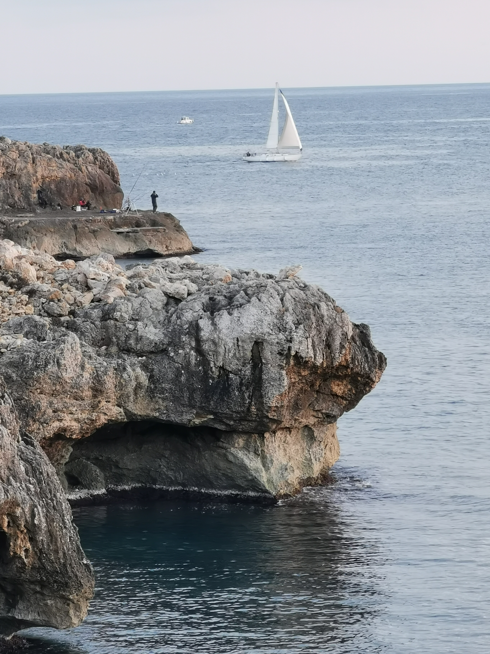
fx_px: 3737
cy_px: 327
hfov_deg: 7.5
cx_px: 245
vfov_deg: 10.0
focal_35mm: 198
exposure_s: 1/50
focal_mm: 14.46
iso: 125
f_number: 3.4
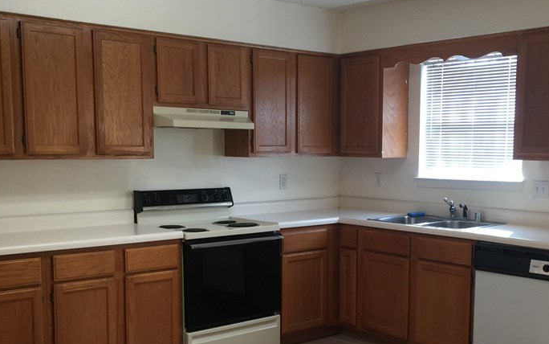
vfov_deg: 27.8
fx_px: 688
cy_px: 239
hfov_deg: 43.4
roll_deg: -0.8
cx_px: 311
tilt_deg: -9.7
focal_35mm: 46
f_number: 2.2
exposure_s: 1/15
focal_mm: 4.15
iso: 40
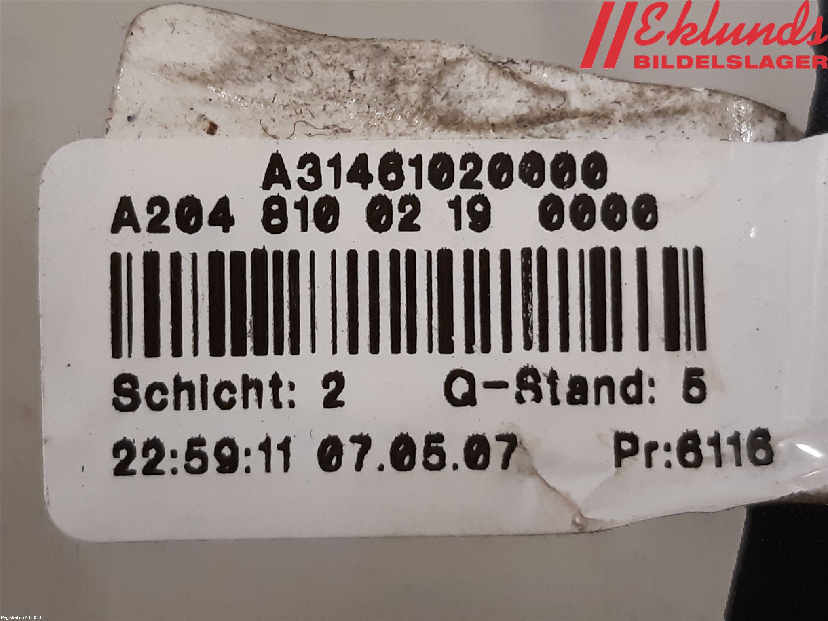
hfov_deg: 67.3
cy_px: 310
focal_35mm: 26
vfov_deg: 53.1
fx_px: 622
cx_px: 414
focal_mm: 3.93
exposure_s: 1/50
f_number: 1.7
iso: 200
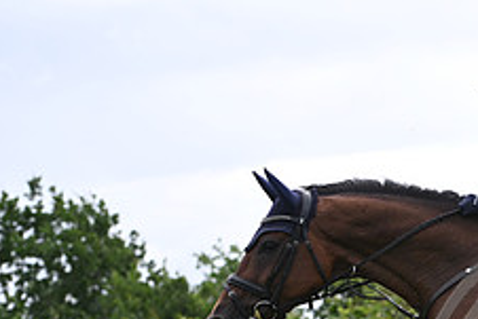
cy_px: 388
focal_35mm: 262
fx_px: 3481
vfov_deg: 5.2
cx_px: 609
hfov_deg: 7.8
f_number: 4.5
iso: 360
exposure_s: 1/1250
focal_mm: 102
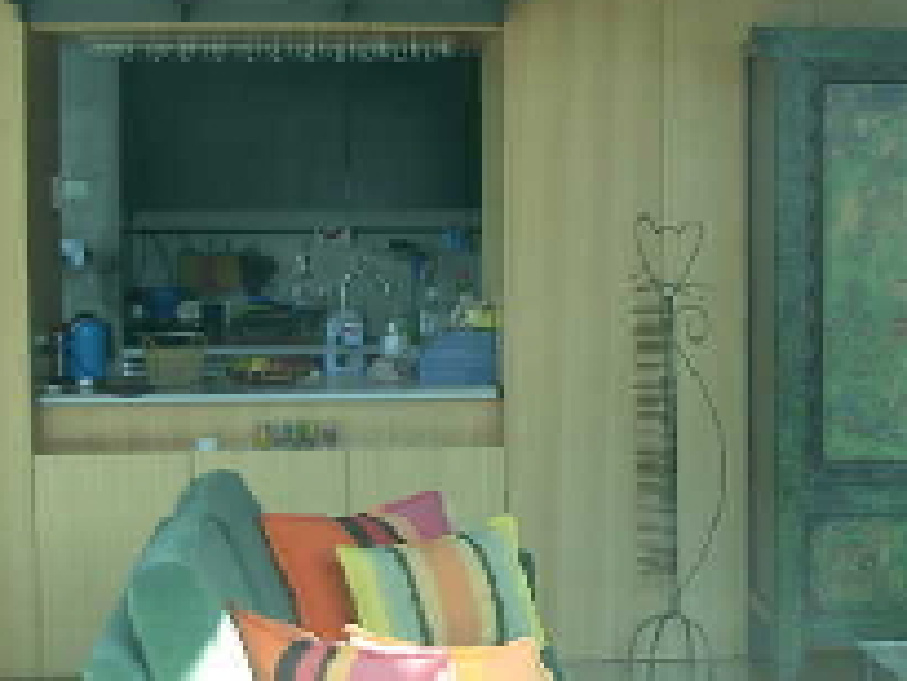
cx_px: 765
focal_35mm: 89
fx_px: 2333
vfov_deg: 16.6
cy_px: 411
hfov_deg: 21.6
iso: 79
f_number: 2.9
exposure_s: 1/9.7
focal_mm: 6.3
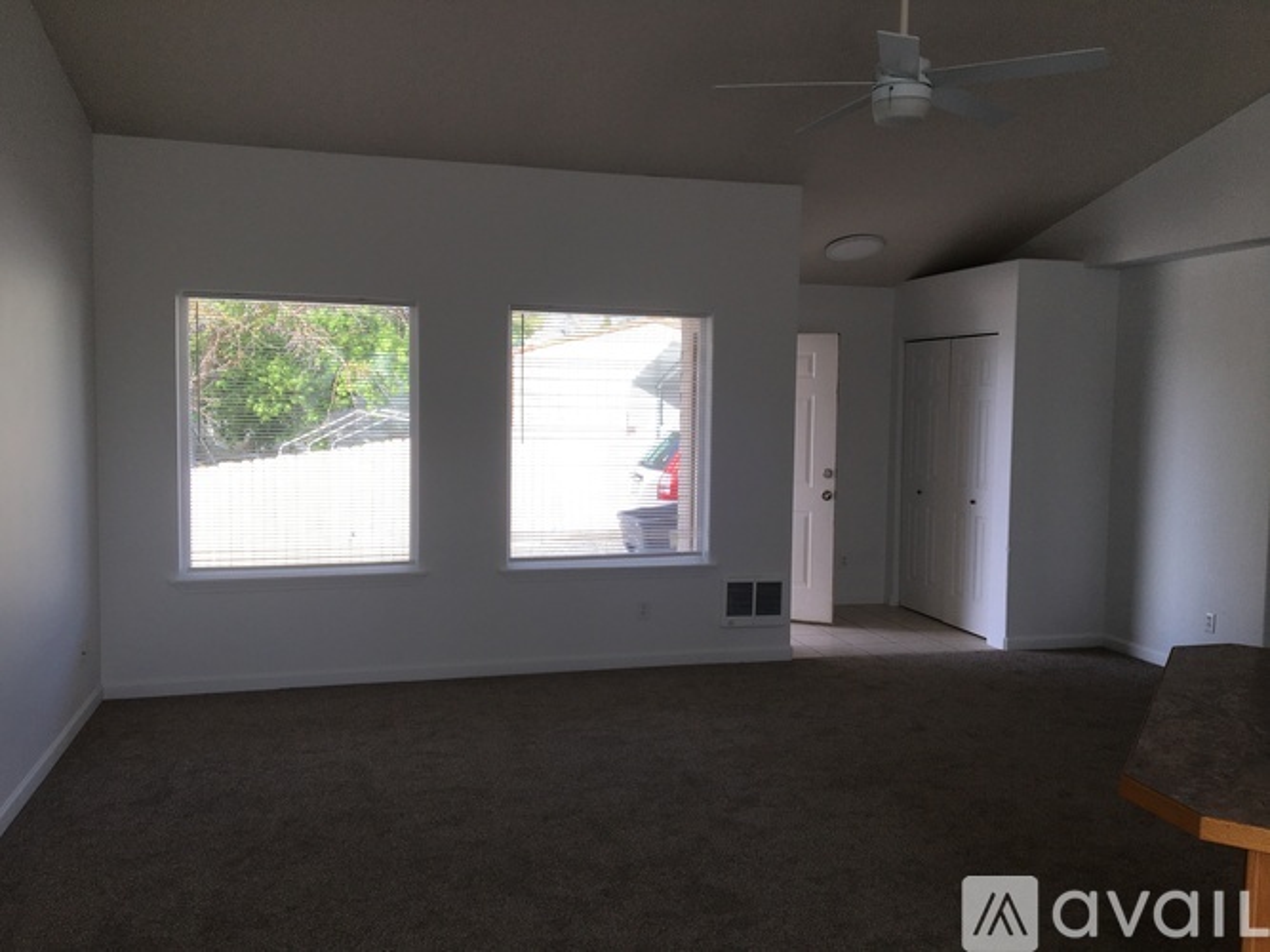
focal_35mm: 29
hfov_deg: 61.7
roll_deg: -0.5
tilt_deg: -2.8
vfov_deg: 48.2
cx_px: 635
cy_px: 476
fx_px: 1064
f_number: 2.2
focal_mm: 4.15
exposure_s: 1/181
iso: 25
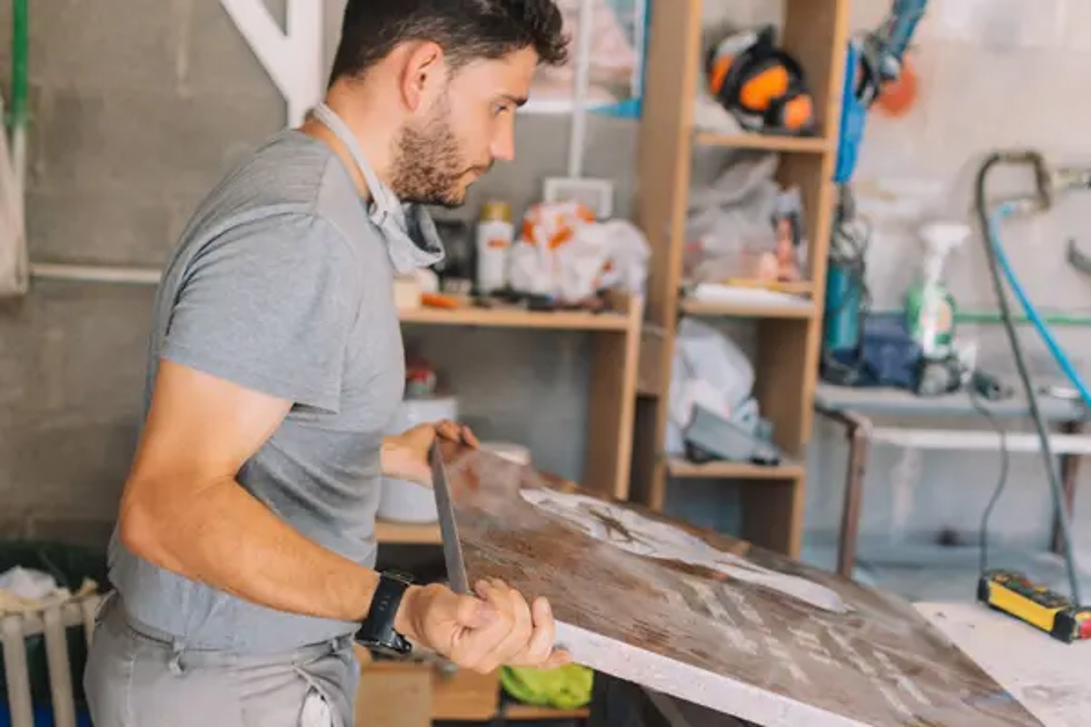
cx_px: 546
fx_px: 1591
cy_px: 364
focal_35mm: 52
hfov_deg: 37.9
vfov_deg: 25.8
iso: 250
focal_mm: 35
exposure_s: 1/200
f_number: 1.8
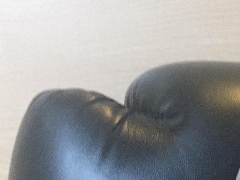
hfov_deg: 18.7
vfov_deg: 14.5
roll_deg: -0.7
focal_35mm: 96
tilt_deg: -15.5
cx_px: 331
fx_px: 666
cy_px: 261
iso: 500
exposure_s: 1/17
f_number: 2.2
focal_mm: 4.15
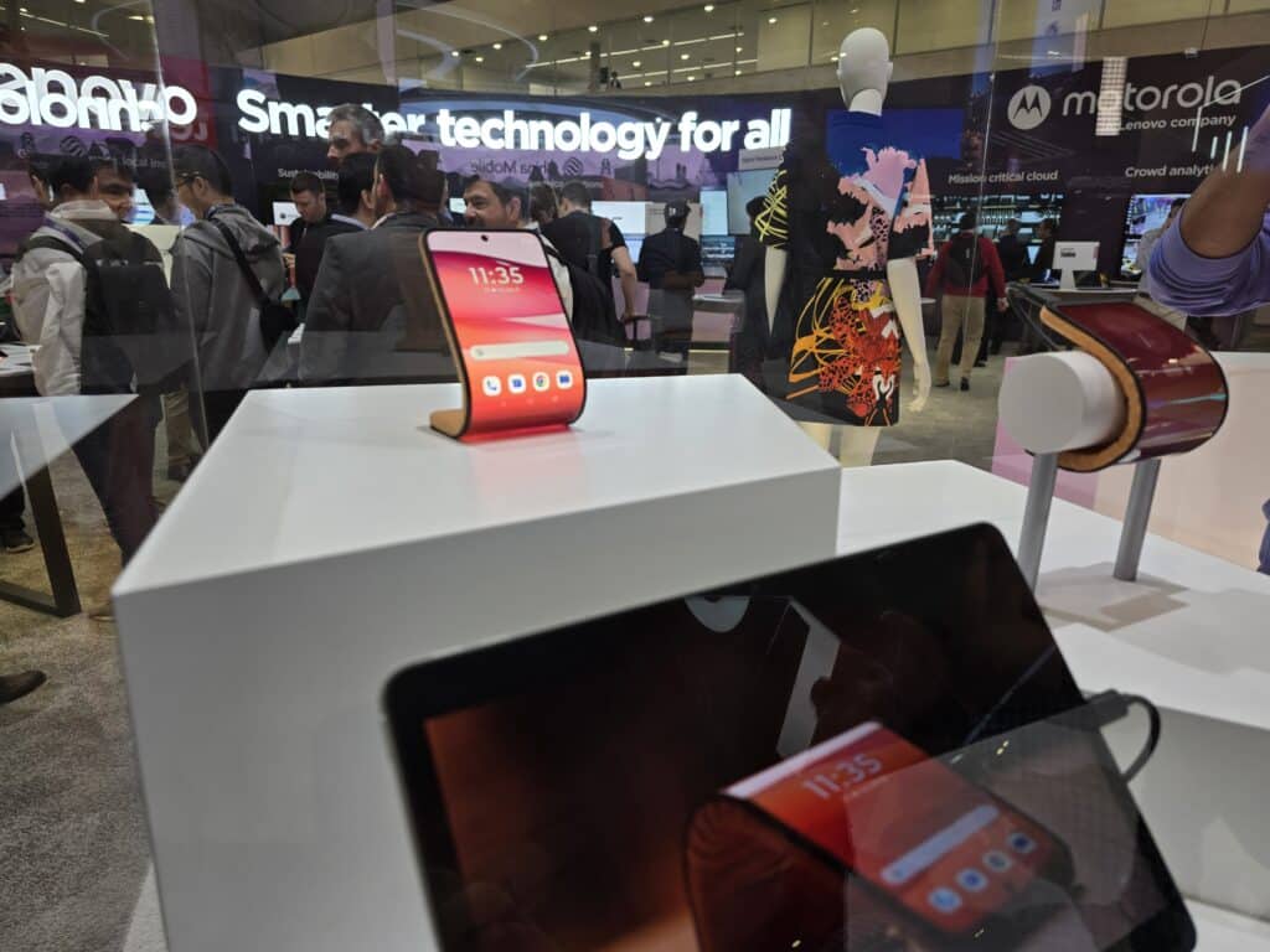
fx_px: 844
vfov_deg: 58.9
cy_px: 476
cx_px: 635
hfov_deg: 73.9
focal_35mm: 23
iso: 50
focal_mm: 6.3
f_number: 1.7
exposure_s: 1/120
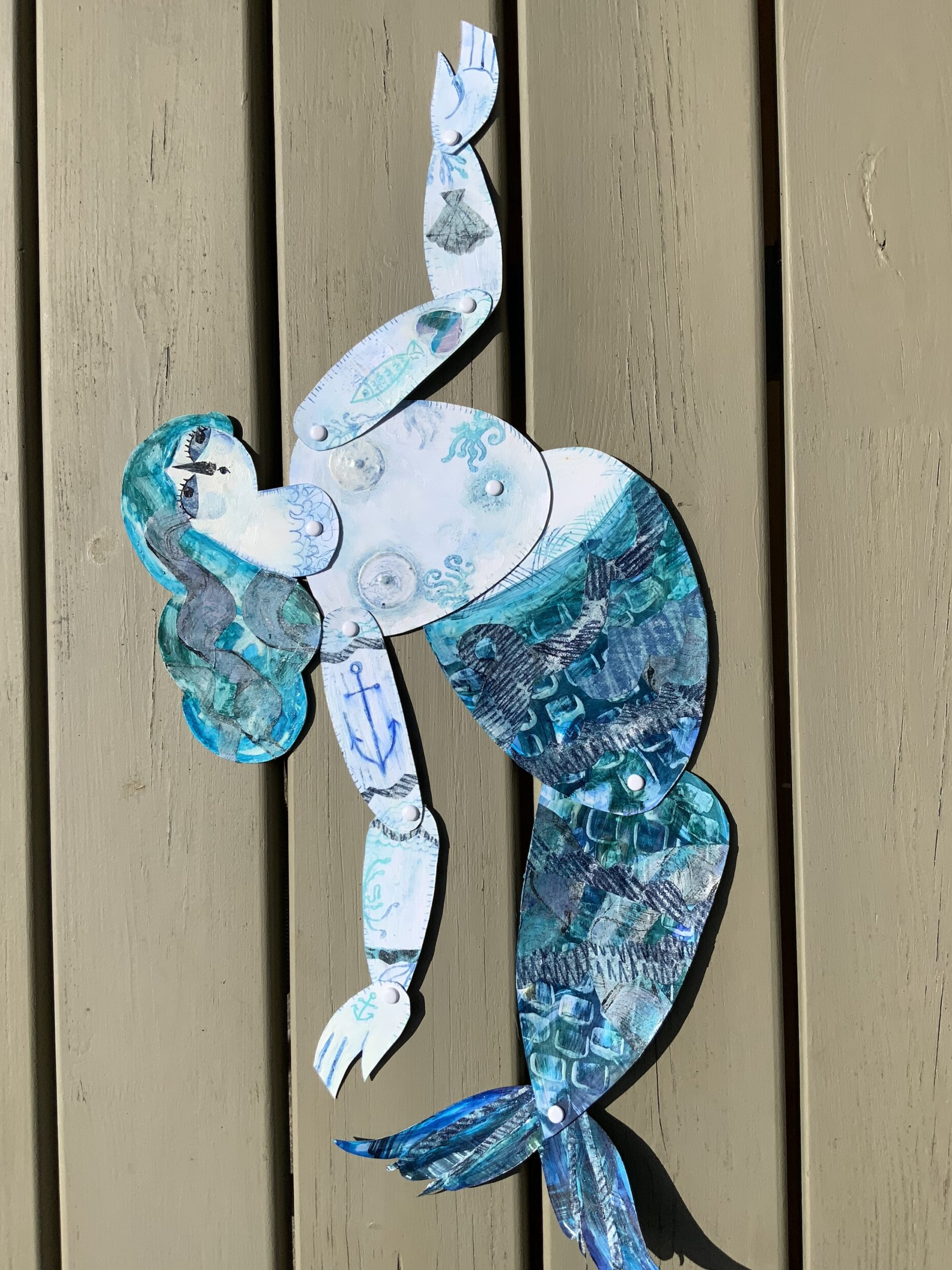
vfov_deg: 60.0
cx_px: 488
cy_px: 636
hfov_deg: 46.8
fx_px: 1100
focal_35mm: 30
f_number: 1.8
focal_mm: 3
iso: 16
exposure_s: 1/4405
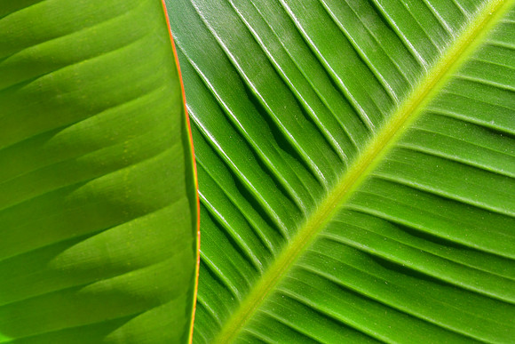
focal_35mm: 72
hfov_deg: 28.1
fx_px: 1030
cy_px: 172
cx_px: 258
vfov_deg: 18.9
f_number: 16
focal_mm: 48
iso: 450
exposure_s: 1/80
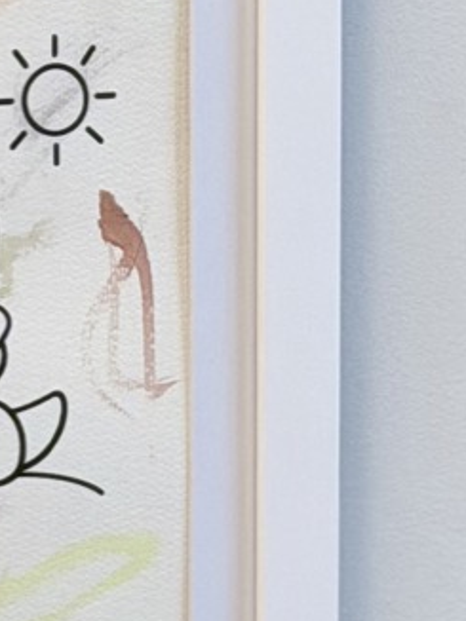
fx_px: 4221
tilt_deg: -9.1
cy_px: 433
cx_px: -112
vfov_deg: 8.4
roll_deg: +0.9
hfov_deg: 6.3
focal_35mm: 235
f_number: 1.78
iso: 250
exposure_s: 1/60
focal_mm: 6.76
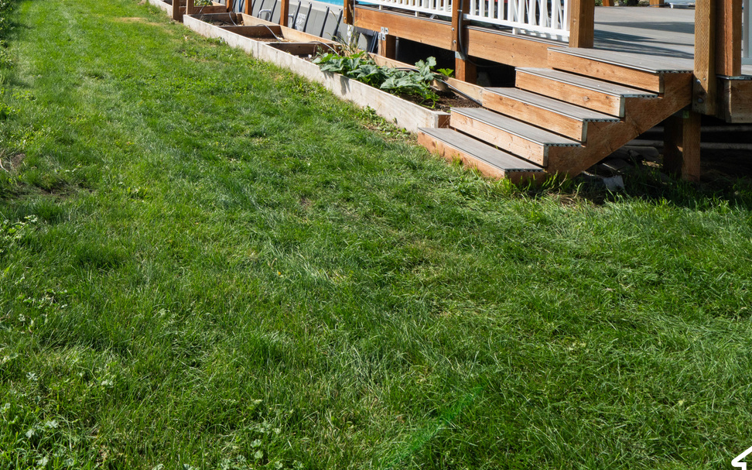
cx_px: 42
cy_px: -68
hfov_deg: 54.1
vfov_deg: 35.6
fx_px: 594
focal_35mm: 29
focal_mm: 12
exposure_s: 1/200
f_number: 11
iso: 160
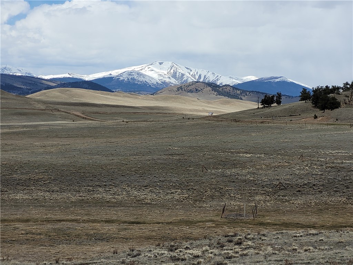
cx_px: 176
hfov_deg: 25.7
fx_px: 775
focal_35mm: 76
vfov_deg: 19.4
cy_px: 132
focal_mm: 7.12
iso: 25
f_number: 2.4
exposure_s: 1/1650
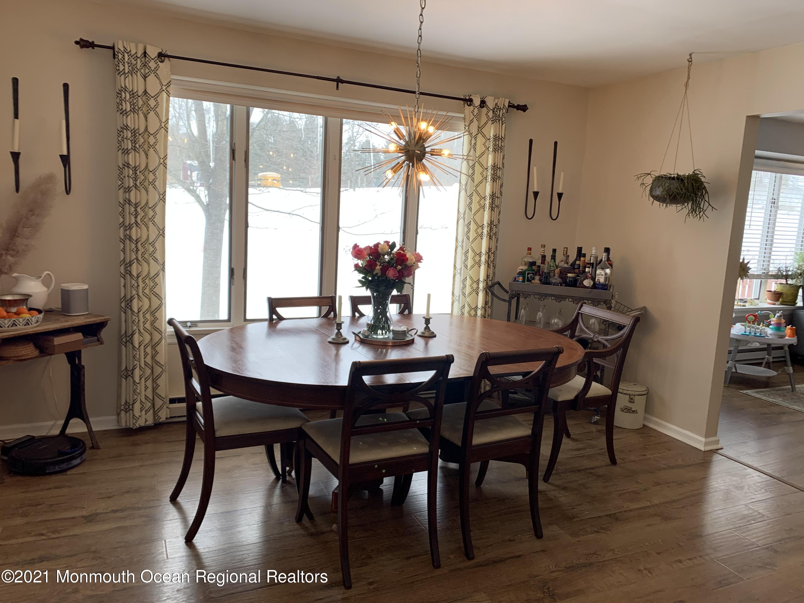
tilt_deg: -9.1
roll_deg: -2.4
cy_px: 302
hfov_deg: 67.3
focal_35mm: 26
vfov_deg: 53.1
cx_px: 402
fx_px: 604
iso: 64
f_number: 1.8
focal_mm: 4.25
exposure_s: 1/120
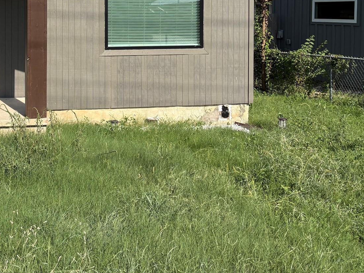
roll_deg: +0.6
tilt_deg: -2.3
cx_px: 43
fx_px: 505
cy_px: 32
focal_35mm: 48
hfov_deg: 37.3
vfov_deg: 29.2
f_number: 1.6
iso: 50
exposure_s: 1/3125
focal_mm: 5.96
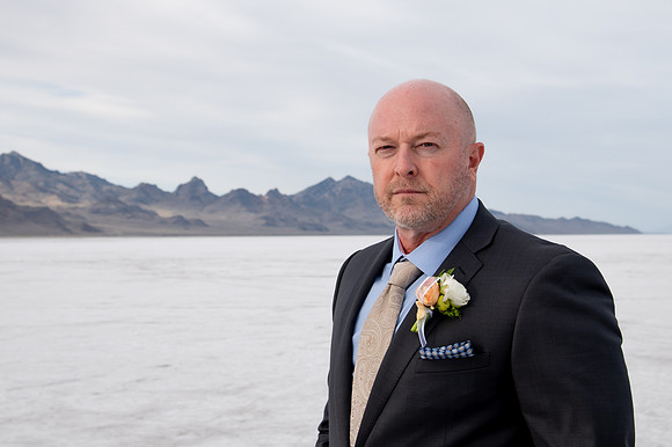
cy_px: 143
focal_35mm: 70
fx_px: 1314
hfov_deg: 28.7
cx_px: 321
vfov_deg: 19.3
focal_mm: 46
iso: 200
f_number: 8
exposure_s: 1/400
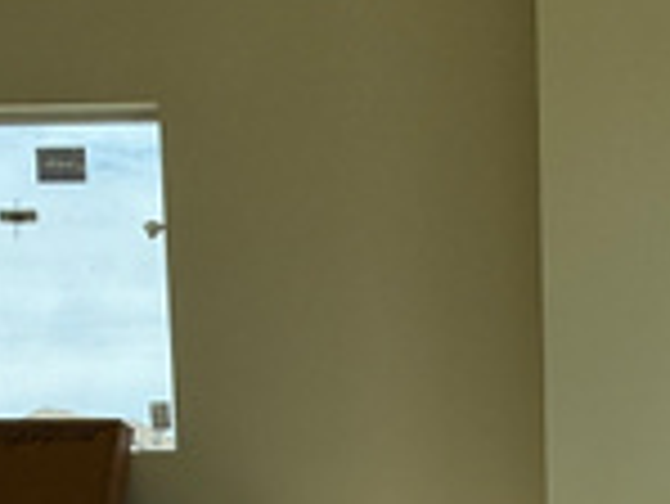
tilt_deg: -5.3
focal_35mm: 60
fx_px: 1162
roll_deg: +0.5
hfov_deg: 29.0
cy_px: 662
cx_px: 742
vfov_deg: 21.9
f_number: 2.2
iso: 50
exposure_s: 1/1613
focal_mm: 2.22
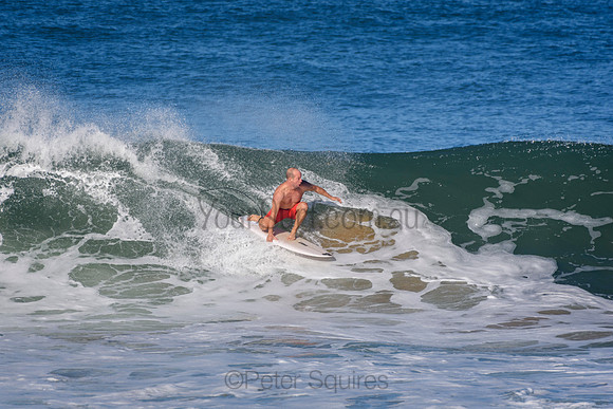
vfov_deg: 1.8
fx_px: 12773
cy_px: 204
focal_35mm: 750
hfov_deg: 2.7
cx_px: 306
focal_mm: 500
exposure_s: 1/2000
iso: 250
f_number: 5.6
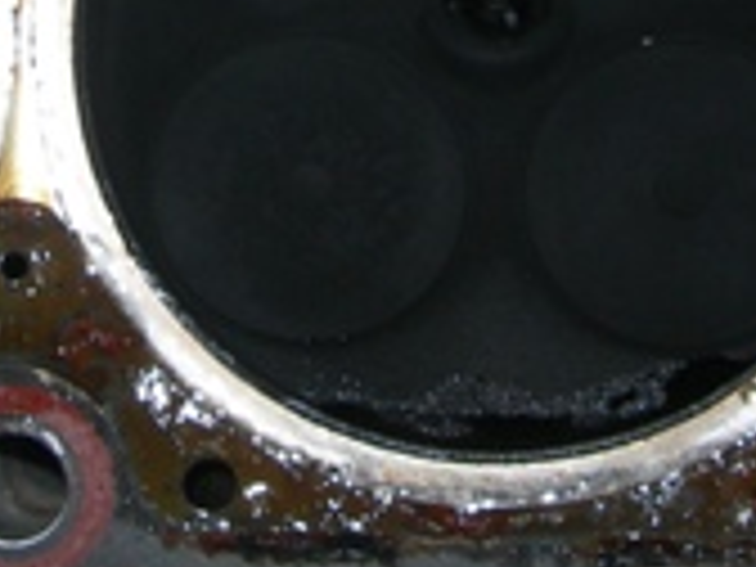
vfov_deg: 10.1
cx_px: 382
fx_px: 3167
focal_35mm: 145
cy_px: -45
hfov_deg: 13.6
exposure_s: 1/60.1
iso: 50
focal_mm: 7.8
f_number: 4.8
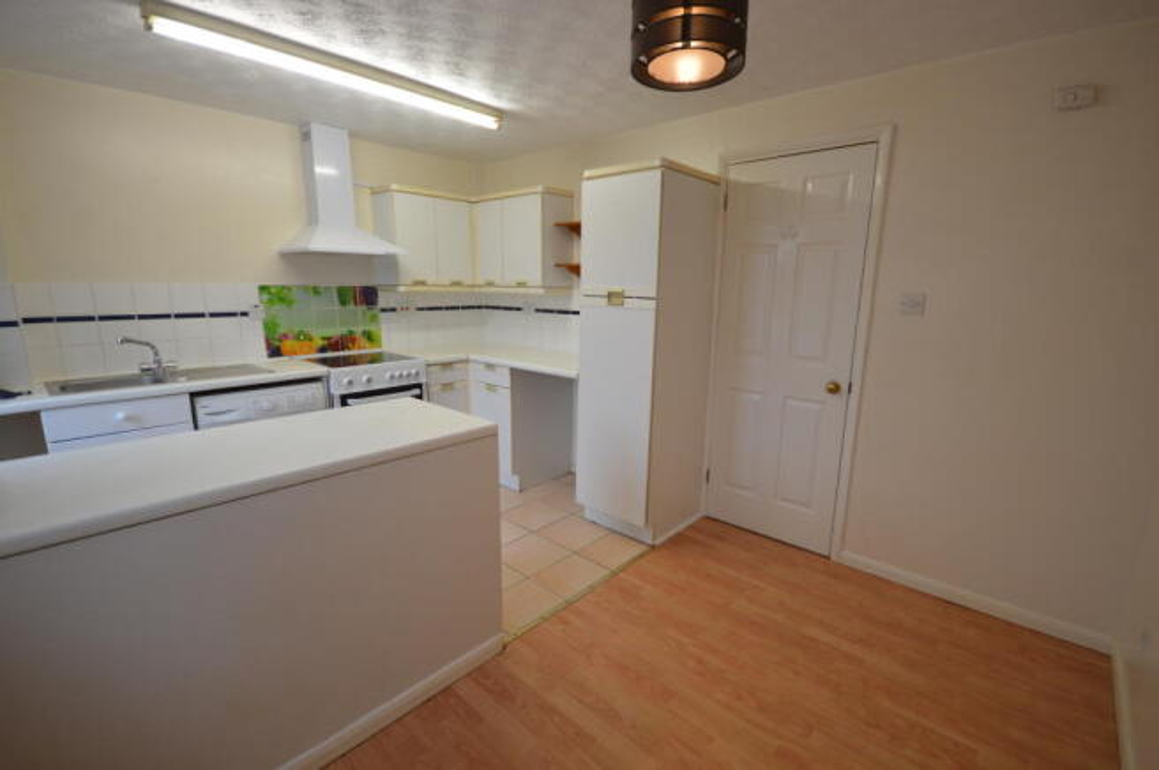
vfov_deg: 77.2
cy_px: 385
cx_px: 580
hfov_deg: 100.4
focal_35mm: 15
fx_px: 482
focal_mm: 10
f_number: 4.5
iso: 400
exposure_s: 1/80
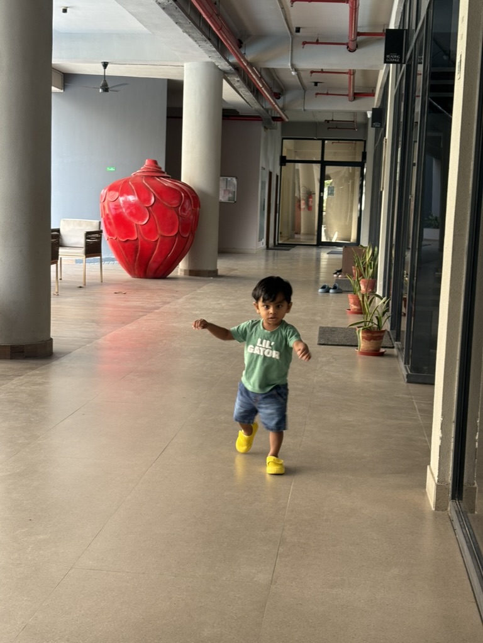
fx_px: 967
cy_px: 322
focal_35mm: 52
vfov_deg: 36.8
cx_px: 242
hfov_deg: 28.0
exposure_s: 1/60
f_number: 1.6
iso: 64
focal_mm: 5.96
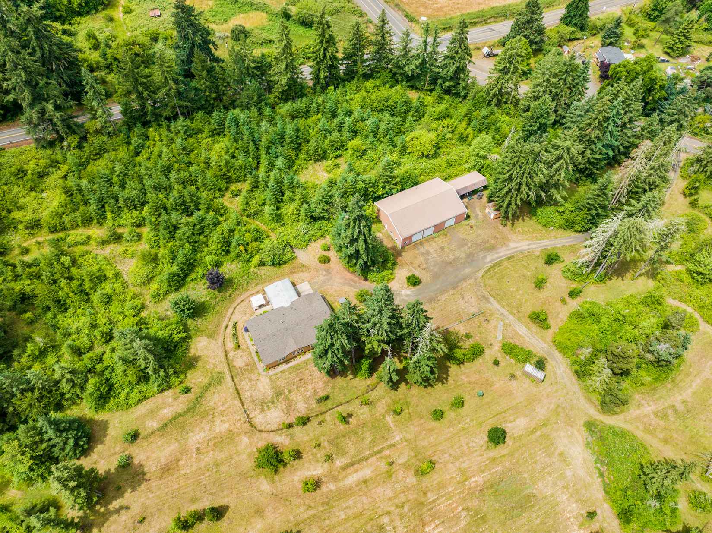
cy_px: 266
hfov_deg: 71.6
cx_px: 356
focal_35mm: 24
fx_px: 493
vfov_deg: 56.8
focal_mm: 12.29
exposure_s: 1/1000
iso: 100
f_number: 2.8
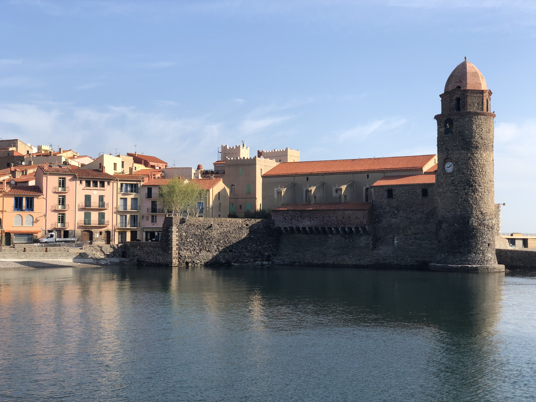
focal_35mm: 52
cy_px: 201
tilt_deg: +4.0
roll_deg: +0.4
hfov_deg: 36.8
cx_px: 268
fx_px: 805
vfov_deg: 28.0
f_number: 2.4
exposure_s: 1/750
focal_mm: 6
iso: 16
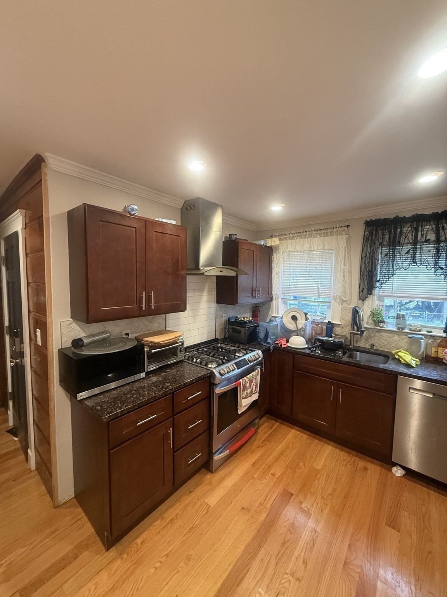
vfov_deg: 102.1
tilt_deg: -3.8
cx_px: 224
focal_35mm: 14
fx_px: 241
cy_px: 298
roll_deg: -1.5
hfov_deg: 85.7
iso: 400
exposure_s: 1/60
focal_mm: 2.22
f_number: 2.2
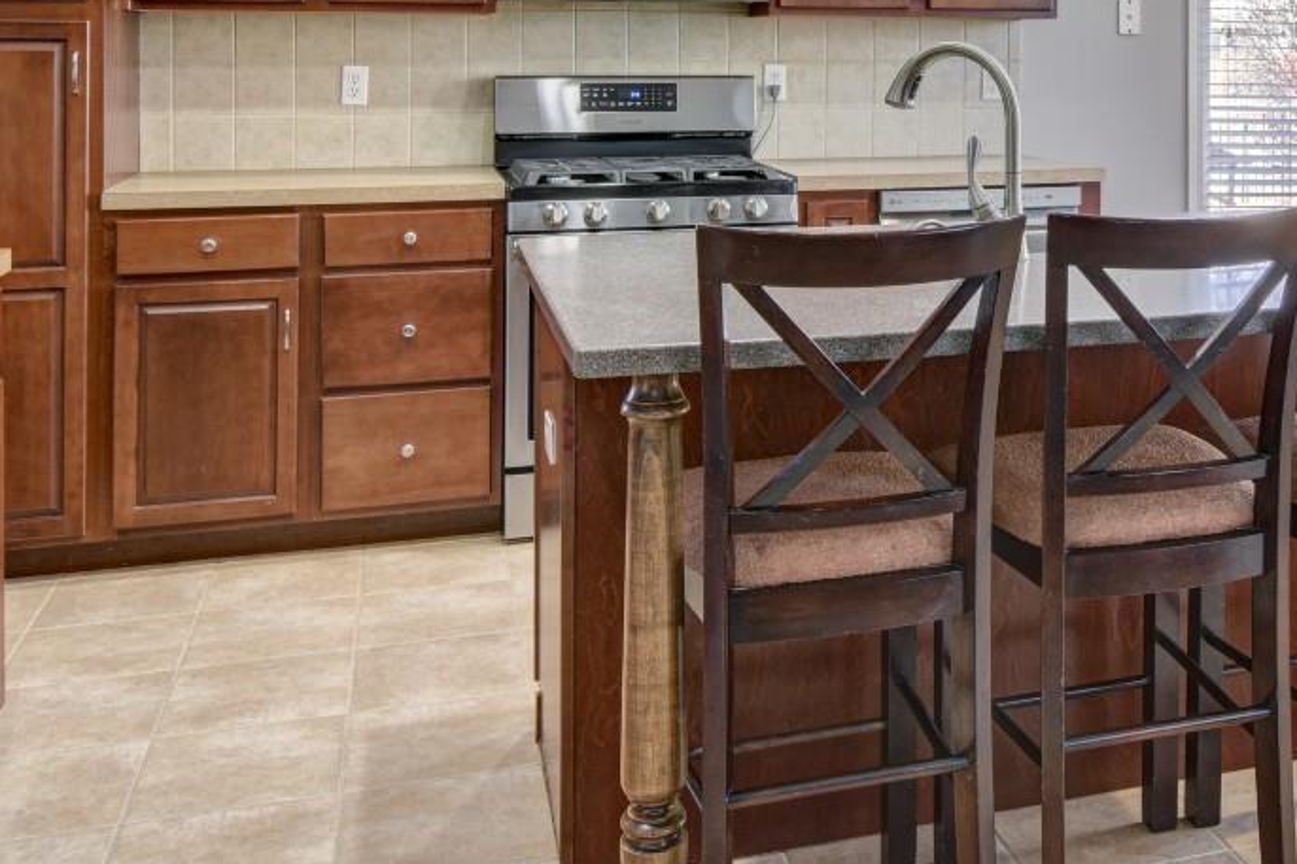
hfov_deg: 44.6
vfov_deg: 30.3
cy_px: 61
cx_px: 994
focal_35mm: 42
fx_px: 1513
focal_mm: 12
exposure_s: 1/5
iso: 400
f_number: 8
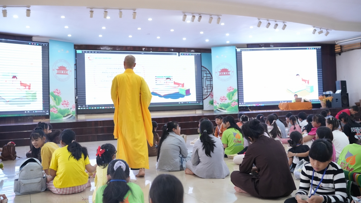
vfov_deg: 31.9
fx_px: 354
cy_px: 86
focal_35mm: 37
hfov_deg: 54.0
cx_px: 180
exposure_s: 1/320
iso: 5000
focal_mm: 35
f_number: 3.2
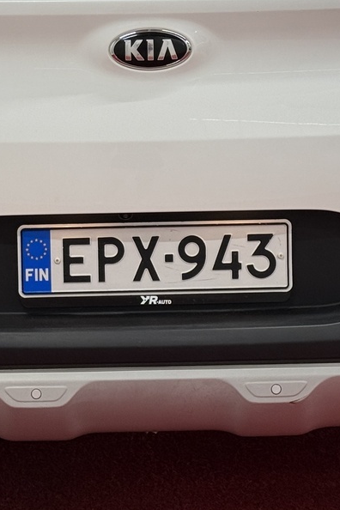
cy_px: 64
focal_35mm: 121
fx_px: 1714
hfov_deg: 11.3
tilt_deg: -9.3
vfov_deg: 16.7
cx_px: 146
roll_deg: +0.8
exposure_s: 1/121
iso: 80
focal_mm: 6.76
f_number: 1.78
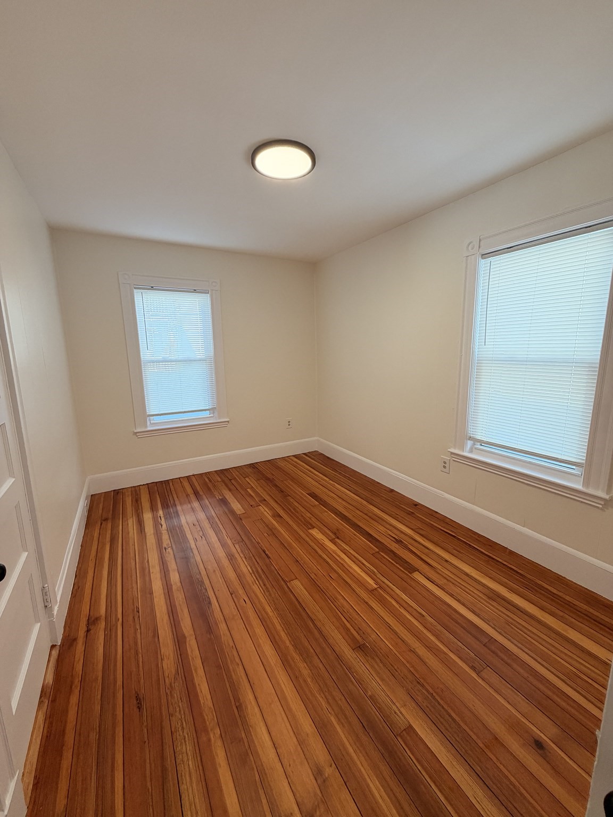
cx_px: 306
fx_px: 331
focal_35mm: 14
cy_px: 408
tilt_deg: -9.8
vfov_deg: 102.1
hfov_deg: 85.7
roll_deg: +0.6
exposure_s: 1/120
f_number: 2.2
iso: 200
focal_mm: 2.22
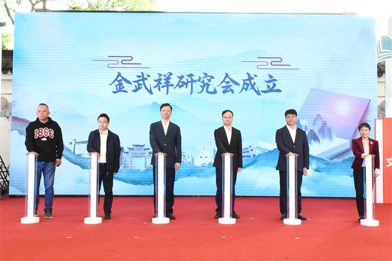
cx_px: 196
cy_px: 130
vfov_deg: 33.0
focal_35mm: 40
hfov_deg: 47.9
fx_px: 441
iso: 3200
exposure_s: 1/125
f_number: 18
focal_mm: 27
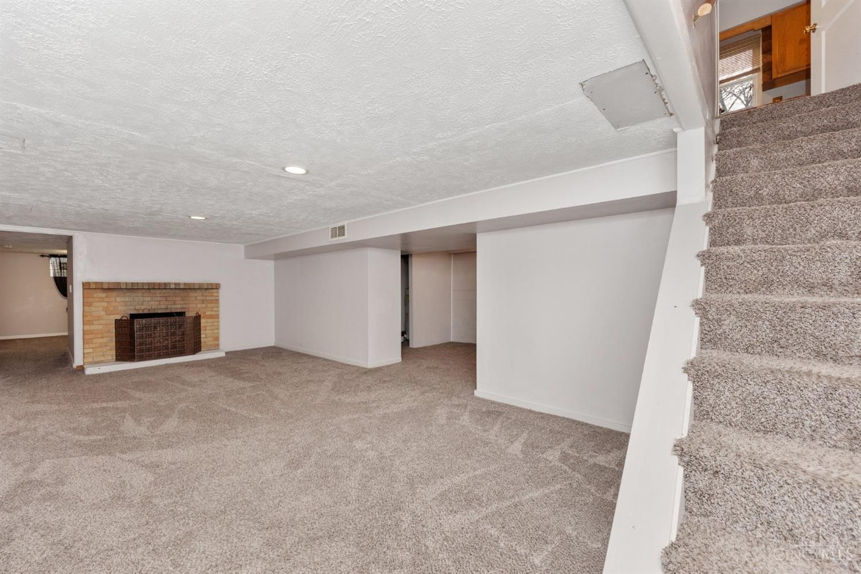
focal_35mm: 15
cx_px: 430
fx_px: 359
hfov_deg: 100.4
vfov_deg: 77.3
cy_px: 287
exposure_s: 1/160
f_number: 5.6
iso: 800
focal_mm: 15
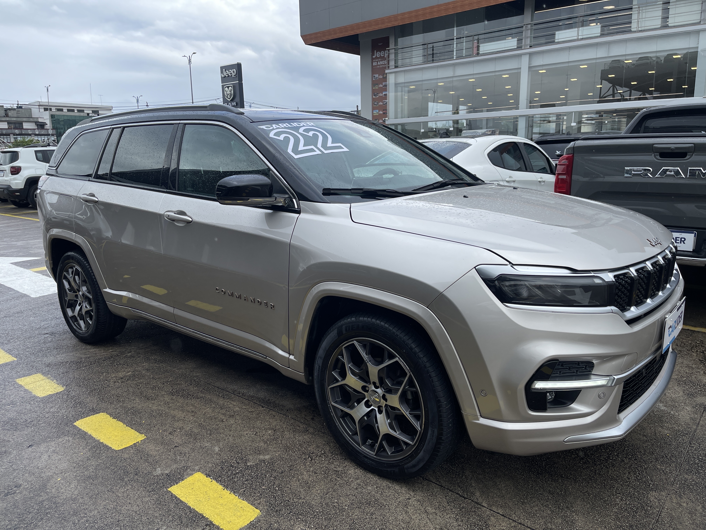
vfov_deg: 54.9
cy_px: 265
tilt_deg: -11.9
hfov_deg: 69.4
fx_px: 510
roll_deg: +1.1
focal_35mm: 25
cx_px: 353
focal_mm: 5.1
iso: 32
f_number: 1.6
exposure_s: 1/1767
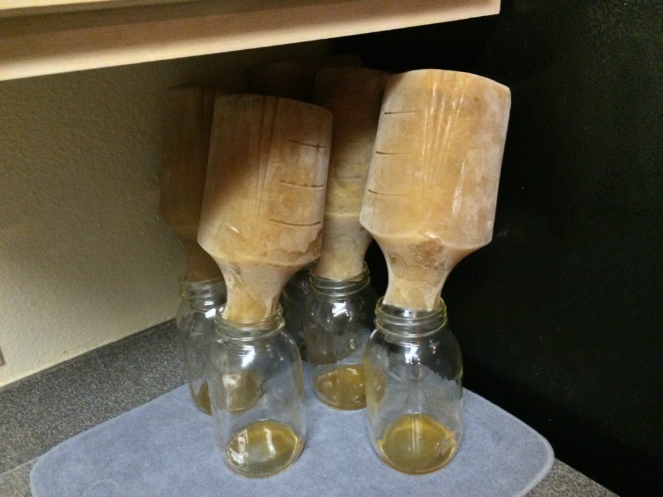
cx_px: 332
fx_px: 555
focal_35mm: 29
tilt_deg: -21.9
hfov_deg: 61.7
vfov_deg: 48.2
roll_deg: +4.8
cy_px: 248
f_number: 2.2
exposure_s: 1/15
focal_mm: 4.15
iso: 640
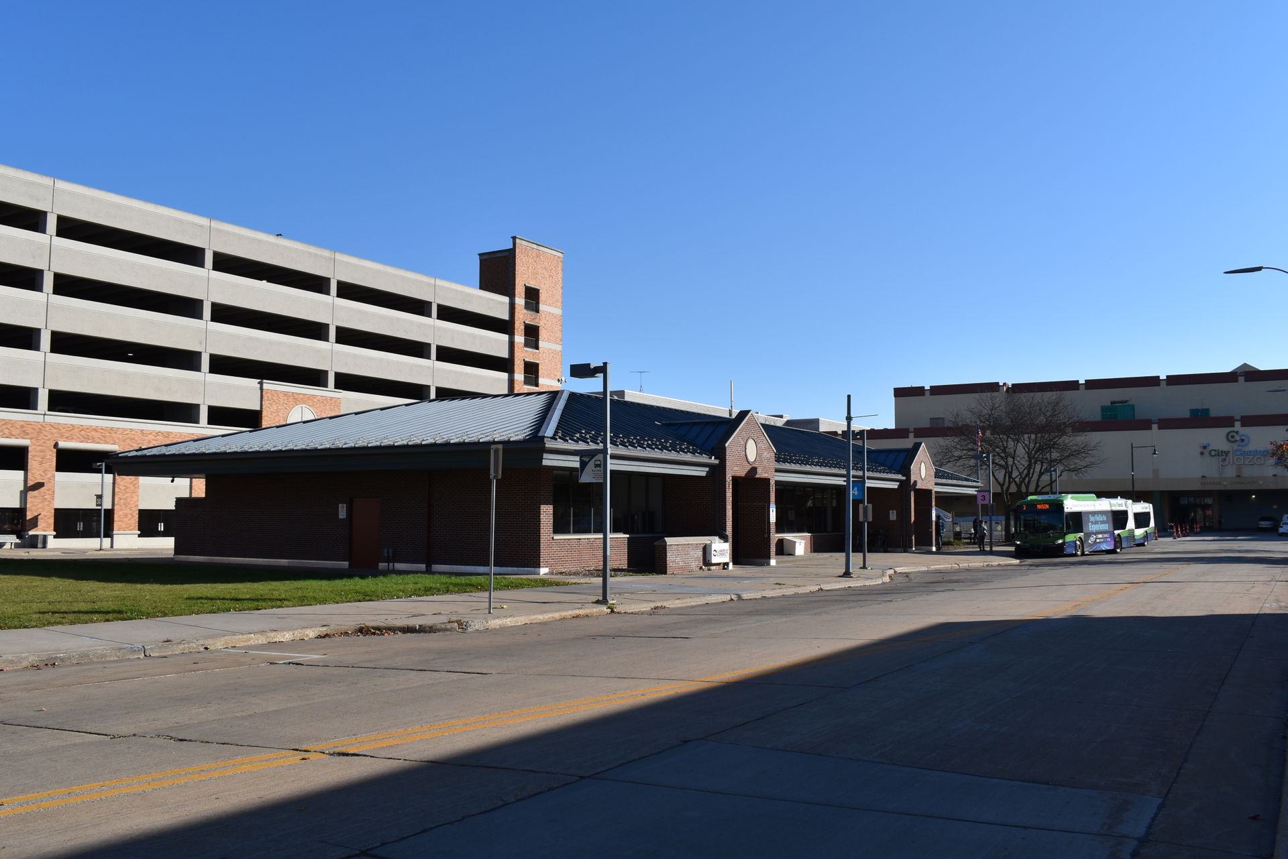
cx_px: 644
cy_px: 430
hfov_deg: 59.5
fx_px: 1127
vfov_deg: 41.7
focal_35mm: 32
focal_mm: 21
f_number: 10
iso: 200
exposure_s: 1/400
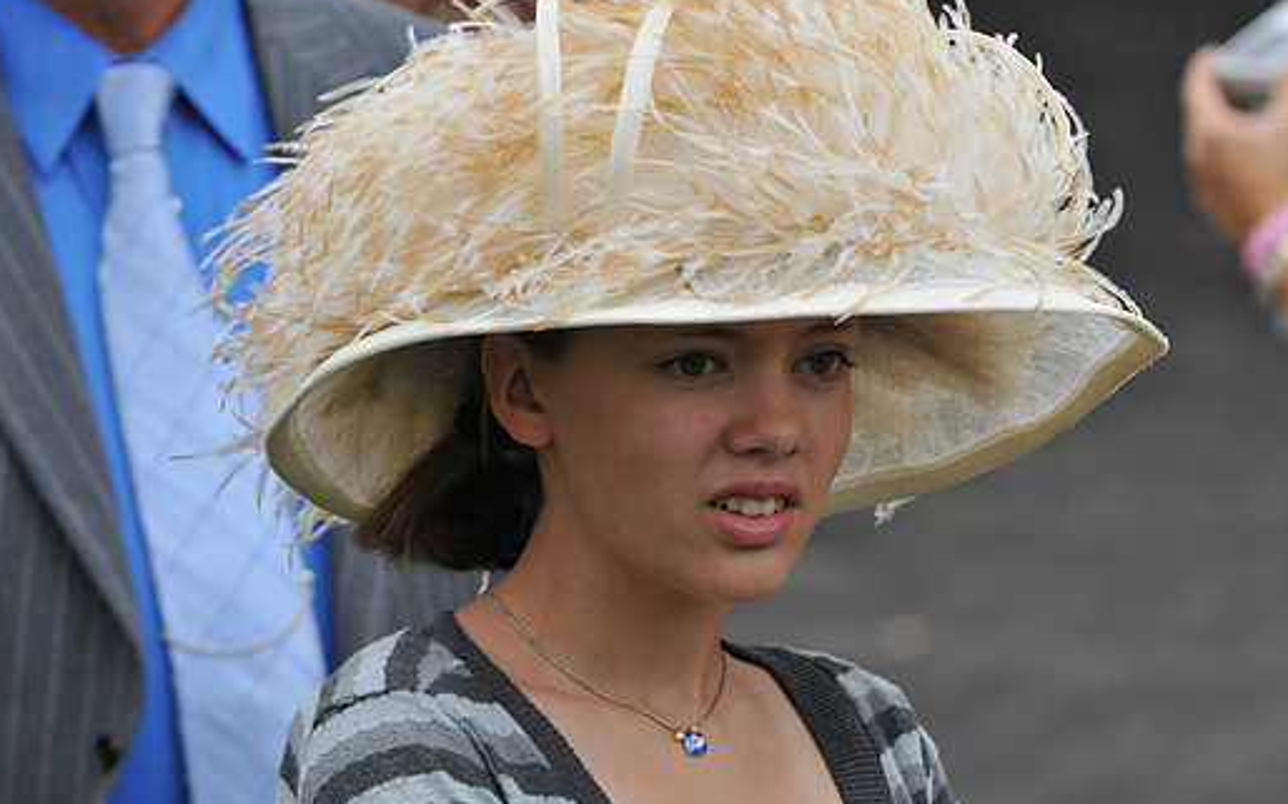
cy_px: 374
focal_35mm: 517
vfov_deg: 2.5
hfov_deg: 4.1
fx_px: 18144
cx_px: 659
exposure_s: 1/800
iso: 800
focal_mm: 300
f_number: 9
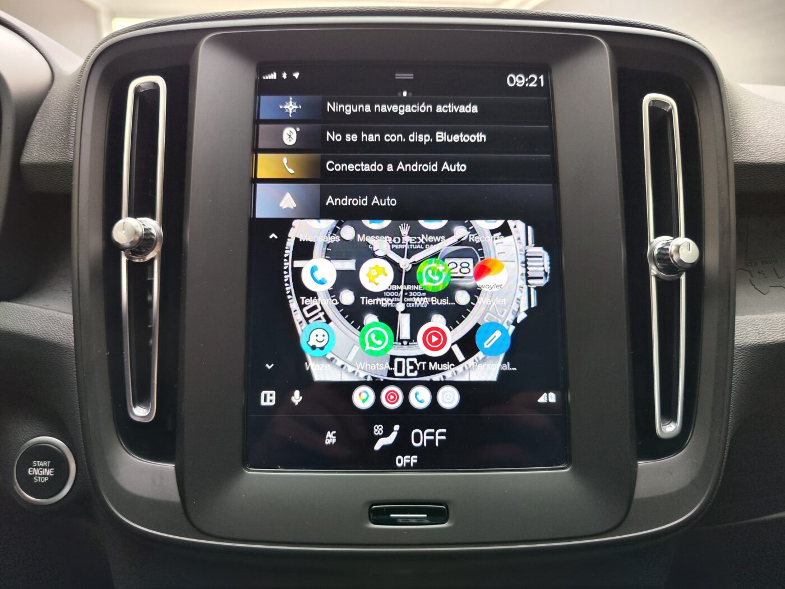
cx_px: 392
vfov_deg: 58.9
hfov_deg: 73.9
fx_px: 522
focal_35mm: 23
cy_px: 294
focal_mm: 7.01
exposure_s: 1/100
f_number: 1.69
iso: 155
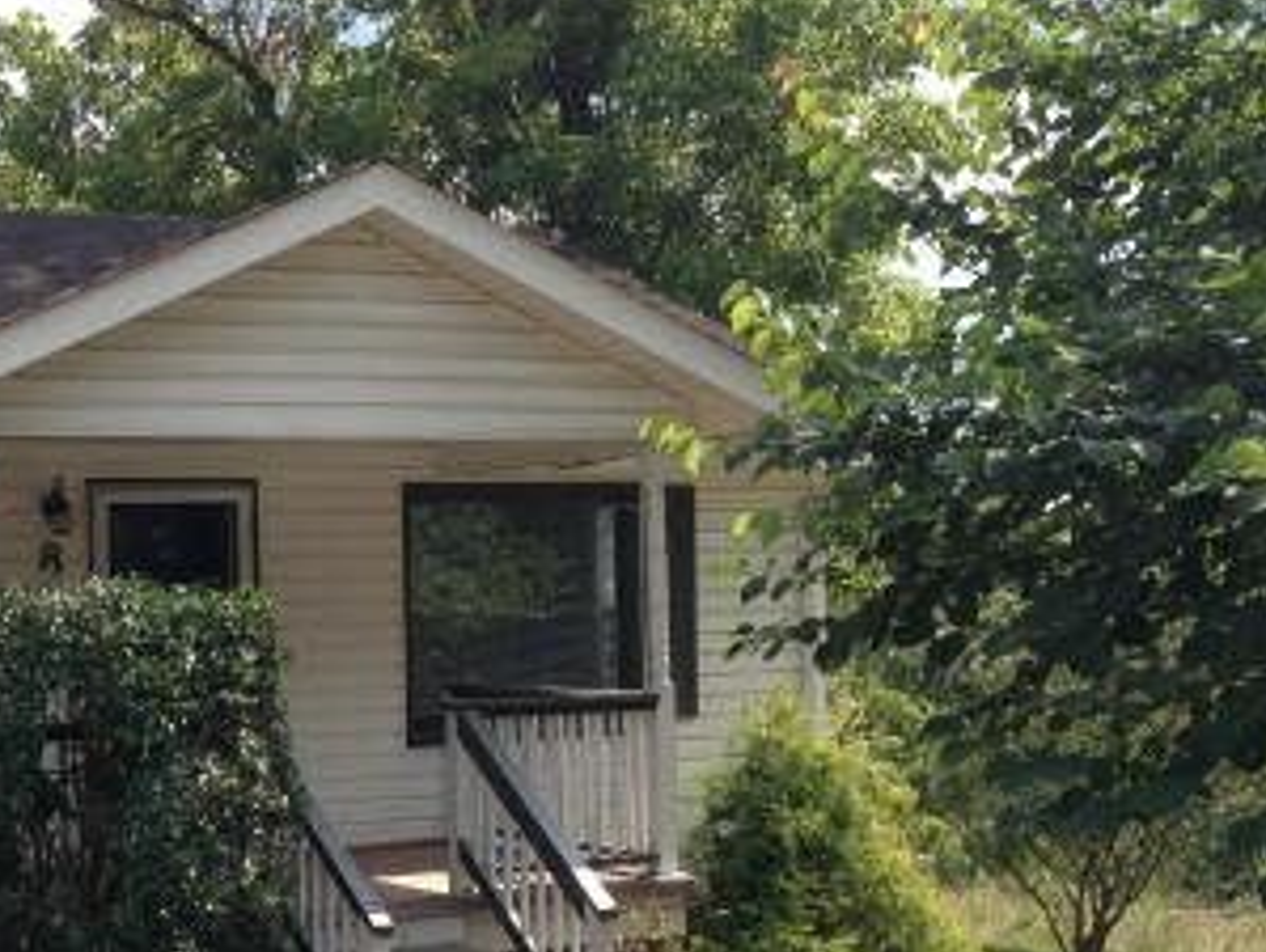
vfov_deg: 22.8
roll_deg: +0.7
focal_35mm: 64
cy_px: 698
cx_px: 161
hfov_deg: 29.2
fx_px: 2343
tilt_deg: -1.4
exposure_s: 1/645
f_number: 2.4
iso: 50
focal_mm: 4.12
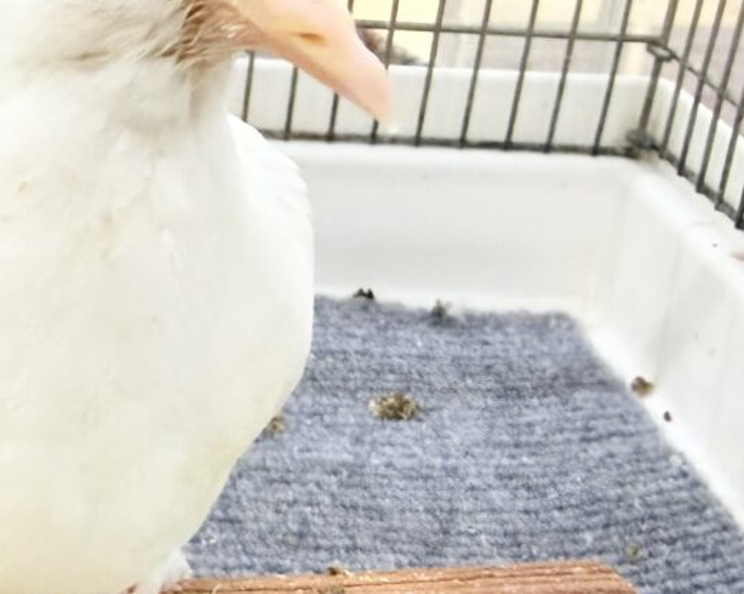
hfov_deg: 32.7
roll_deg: -2.6
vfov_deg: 28.0
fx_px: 1188
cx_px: 47
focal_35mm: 54
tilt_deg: -27.1
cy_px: 366
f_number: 2.2
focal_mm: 2.22
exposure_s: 1/50
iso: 320
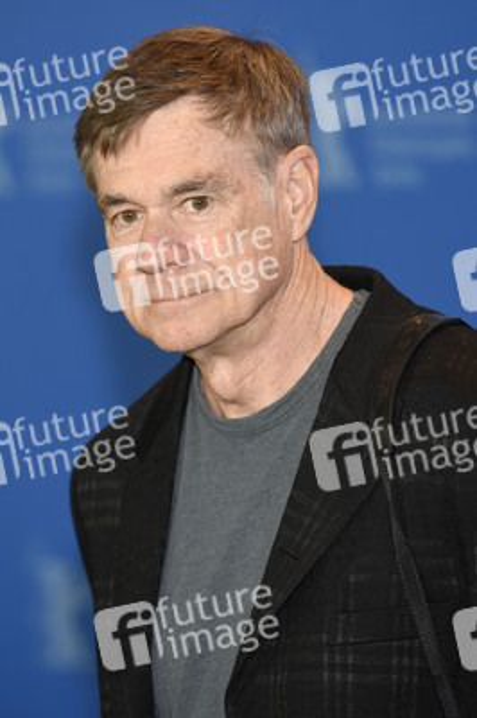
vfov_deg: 7.4
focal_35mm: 278
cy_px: 359
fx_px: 5524
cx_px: 238
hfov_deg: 4.9
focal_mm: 185
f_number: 3.5
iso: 640
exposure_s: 1/400
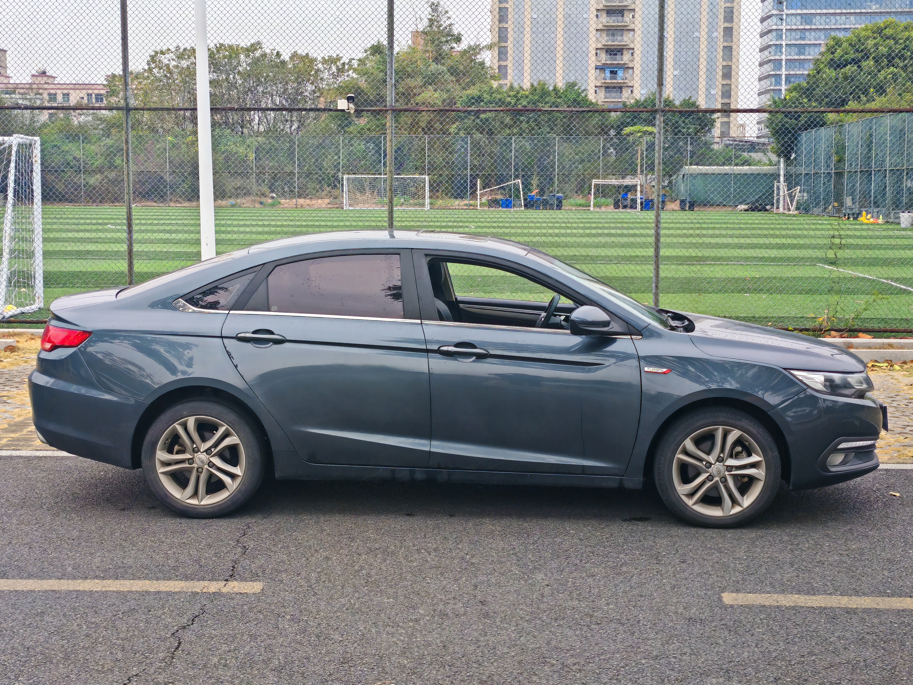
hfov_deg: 36.2
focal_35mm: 53
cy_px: 342
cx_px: 456
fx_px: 1398
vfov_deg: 27.5
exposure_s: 1/460
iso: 100
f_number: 1.9
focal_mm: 5.3
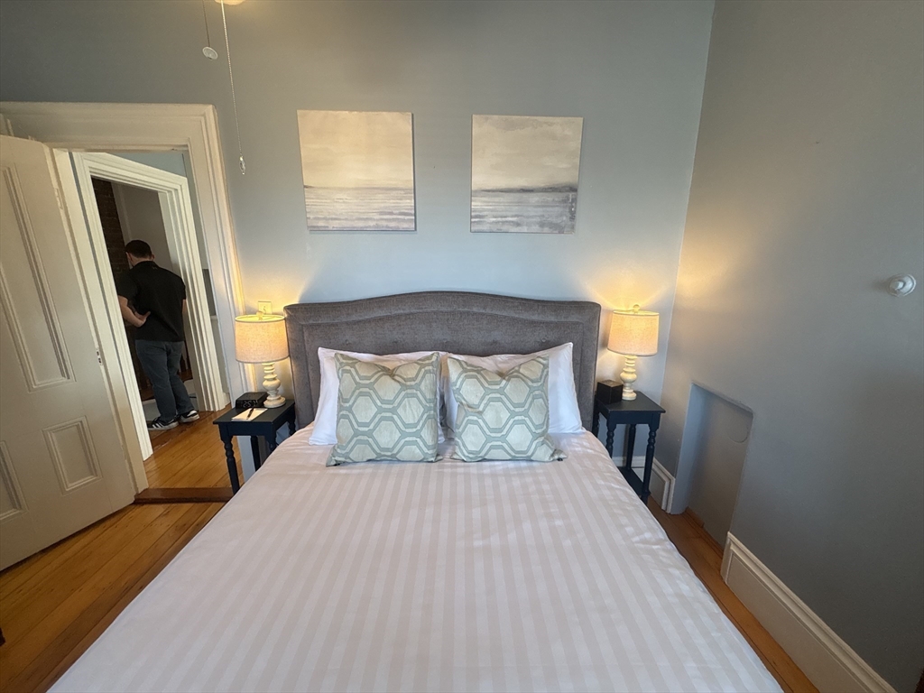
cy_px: 346
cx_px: 462
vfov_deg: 85.7
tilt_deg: -14.3
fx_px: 374
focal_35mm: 14
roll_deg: -0.9
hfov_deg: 102.1
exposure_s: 1/120
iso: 160
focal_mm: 2.22
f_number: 2.2
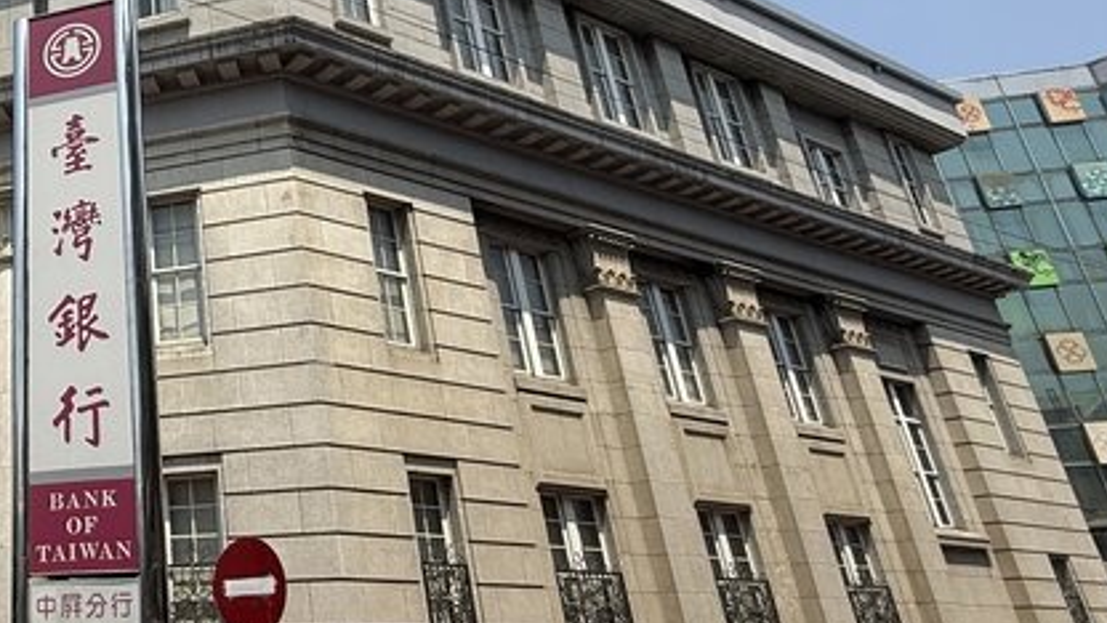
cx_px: 53
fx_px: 1086
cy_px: 154
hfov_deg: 46.9
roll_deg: +1.6
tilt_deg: +26.4
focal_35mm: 37
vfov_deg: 31.4
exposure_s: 1/2024
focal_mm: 2.22
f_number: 2.2
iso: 50
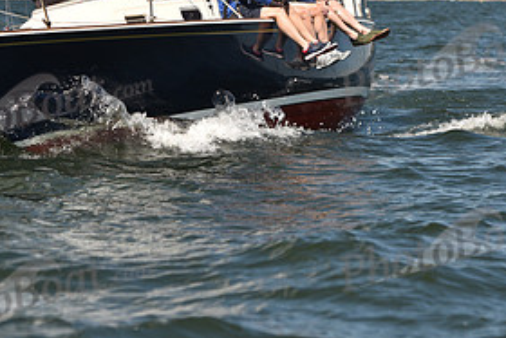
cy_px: -8
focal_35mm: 228
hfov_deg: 9.0
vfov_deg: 6.0
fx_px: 3206
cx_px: 248
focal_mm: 110
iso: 250
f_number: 4
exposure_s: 1/1250
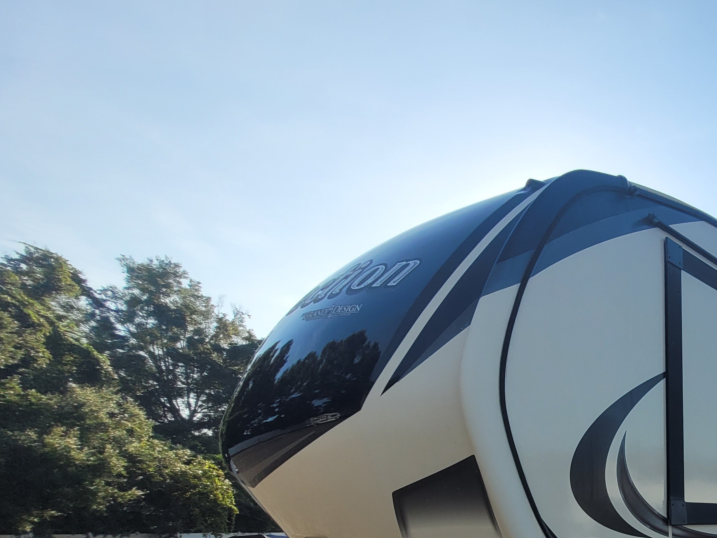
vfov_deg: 48.1
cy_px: 502
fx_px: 518
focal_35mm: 25
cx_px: 687
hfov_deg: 56.3
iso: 40
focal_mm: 1.74
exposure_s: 1/1265
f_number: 2.2
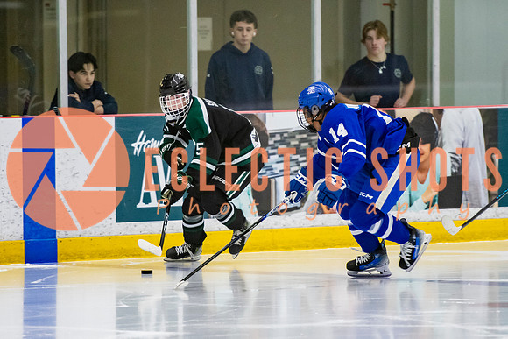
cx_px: 226
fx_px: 5069
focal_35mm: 359
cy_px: 170
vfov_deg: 3.8
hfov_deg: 5.7
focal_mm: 200
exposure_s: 1/640
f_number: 3.2
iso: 2000
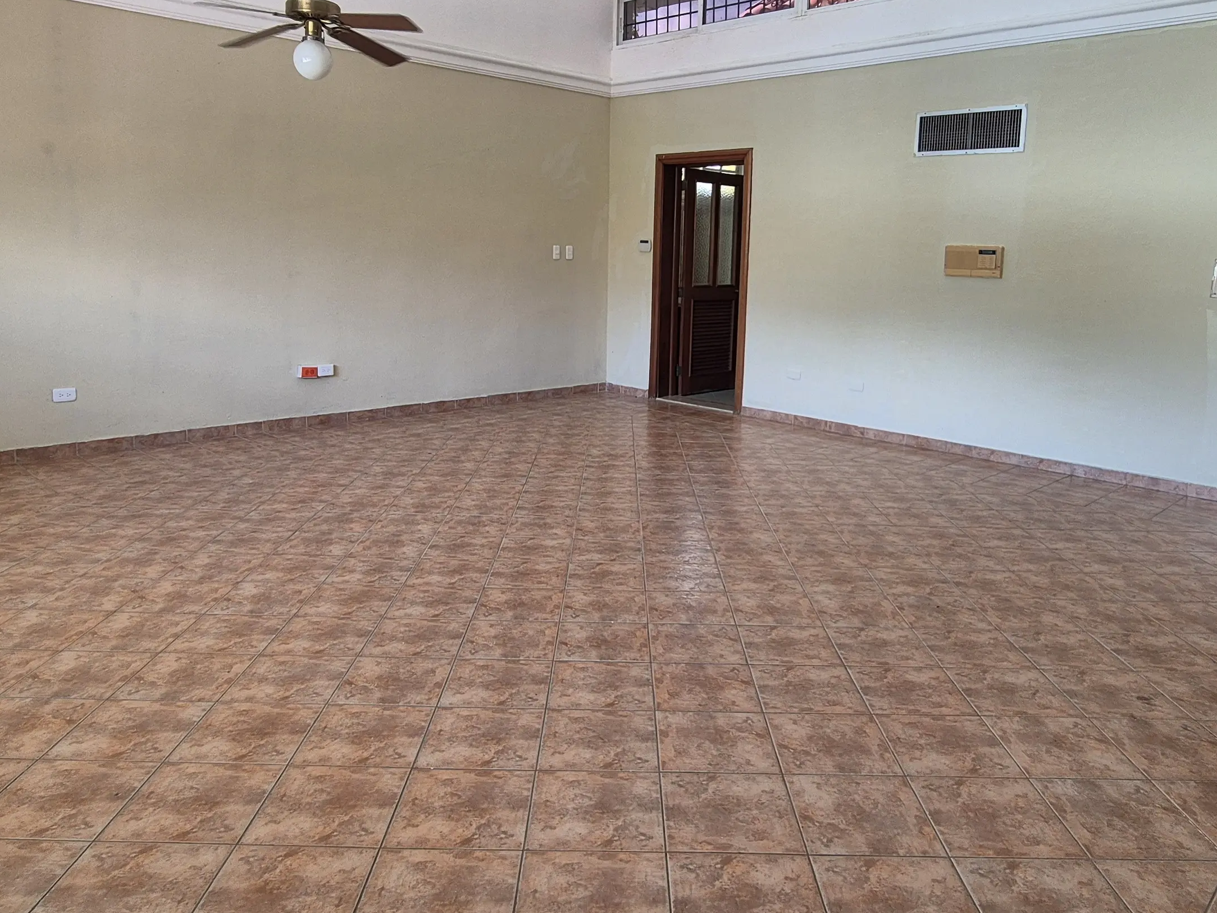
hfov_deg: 71.6
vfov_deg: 56.4
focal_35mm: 24
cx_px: 622
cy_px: 371
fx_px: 844
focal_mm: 2.2
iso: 64
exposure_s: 1/60
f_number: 2.2
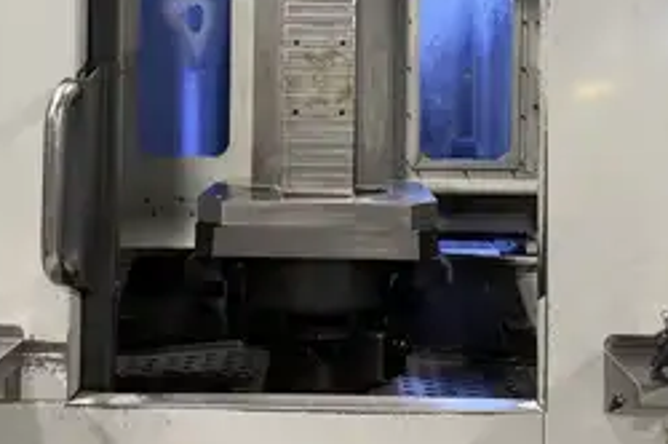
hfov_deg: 48.5
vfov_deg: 32.3
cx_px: 323
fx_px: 741
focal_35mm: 40
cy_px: 83
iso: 200
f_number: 1.8
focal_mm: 6.8
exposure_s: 1/60
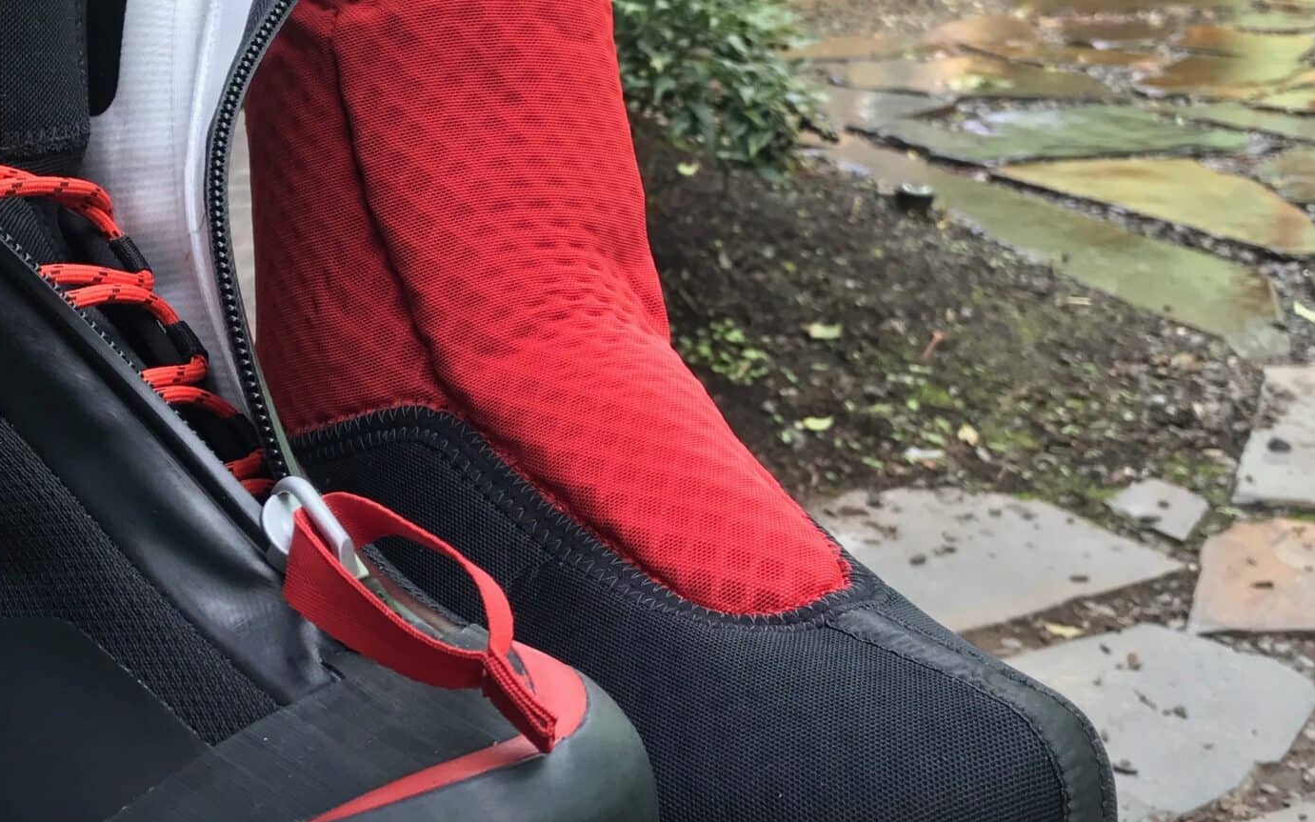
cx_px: 601
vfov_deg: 23.5
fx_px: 1971
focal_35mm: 55
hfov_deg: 36.9
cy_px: 305
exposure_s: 1/120
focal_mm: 3.99
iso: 40
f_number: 1.8
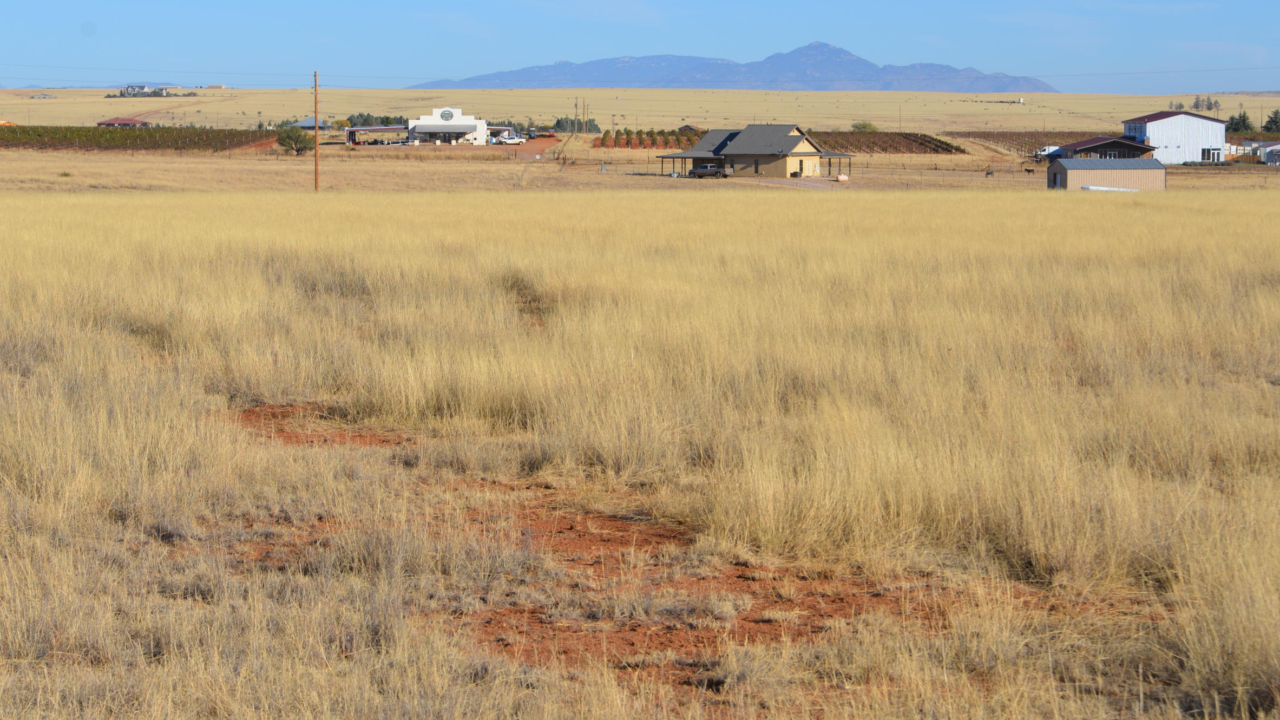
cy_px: 253
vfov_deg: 10.7
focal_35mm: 113
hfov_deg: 18.9
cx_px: 609
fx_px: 3835
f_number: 7.1
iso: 200
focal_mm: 85
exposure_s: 1/800
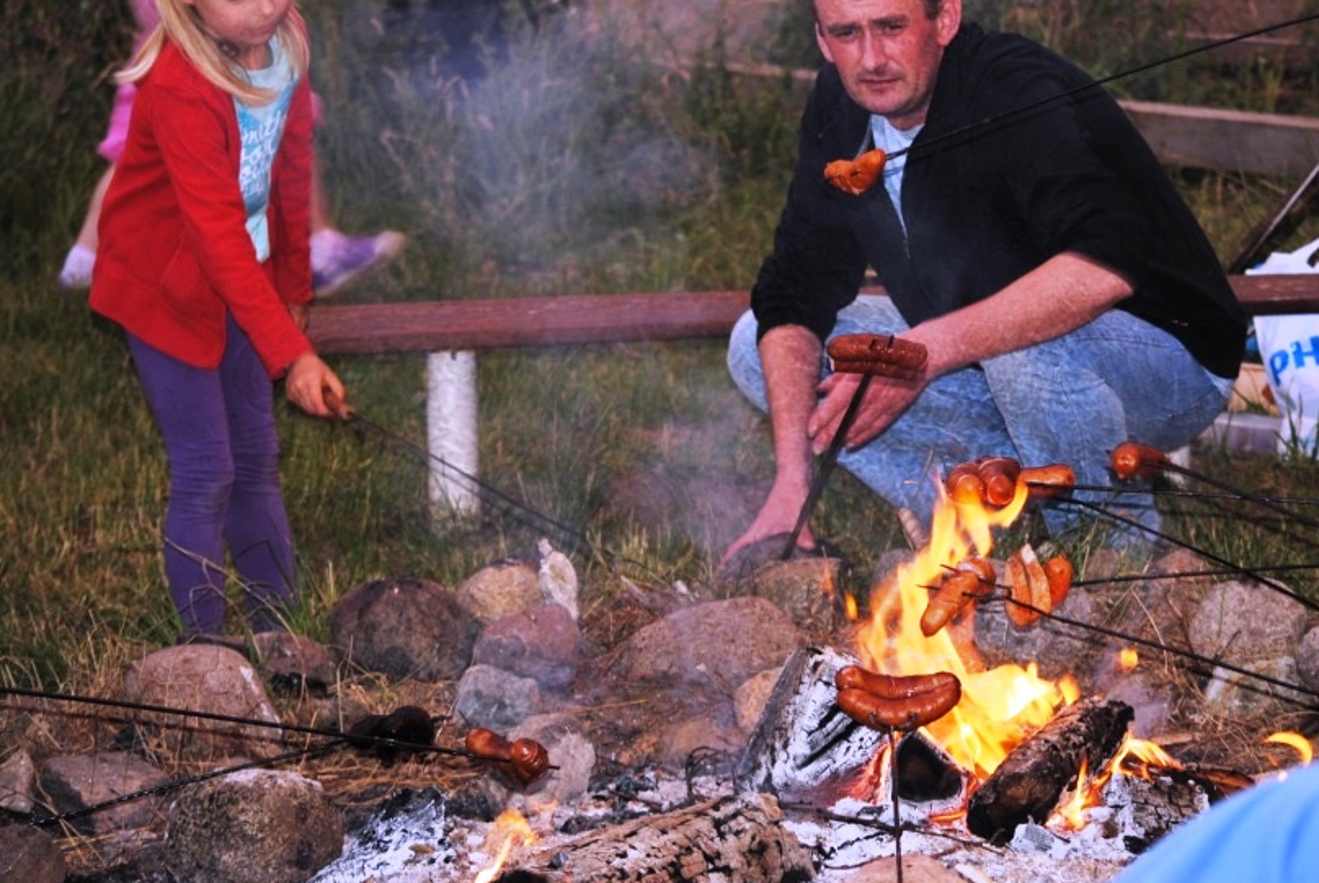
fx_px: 4879
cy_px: 353
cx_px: 824
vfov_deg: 10.3
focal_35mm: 133
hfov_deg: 15.4
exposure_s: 1/60
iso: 200
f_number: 4
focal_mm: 70
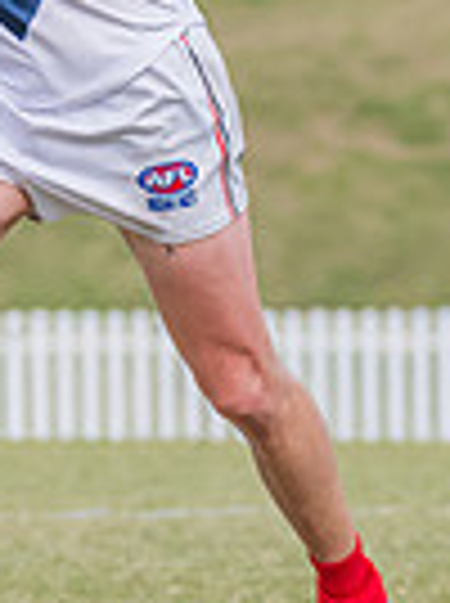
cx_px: 136
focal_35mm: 1584
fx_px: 27543
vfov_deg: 1.3
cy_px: 116
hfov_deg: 0.9
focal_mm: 250
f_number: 8
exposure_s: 1/1250
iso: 800
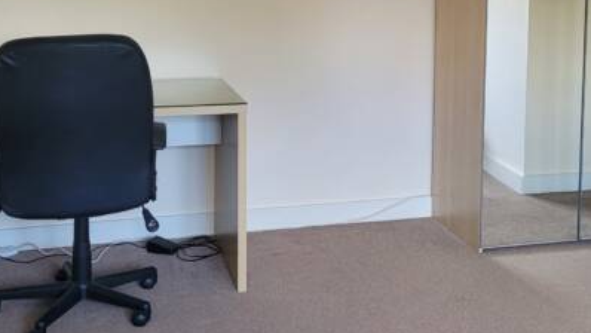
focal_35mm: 57
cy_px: 49
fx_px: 893
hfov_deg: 36.4
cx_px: 371
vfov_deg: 20.8
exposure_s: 1/100
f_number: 1.8
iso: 250
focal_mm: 5.4
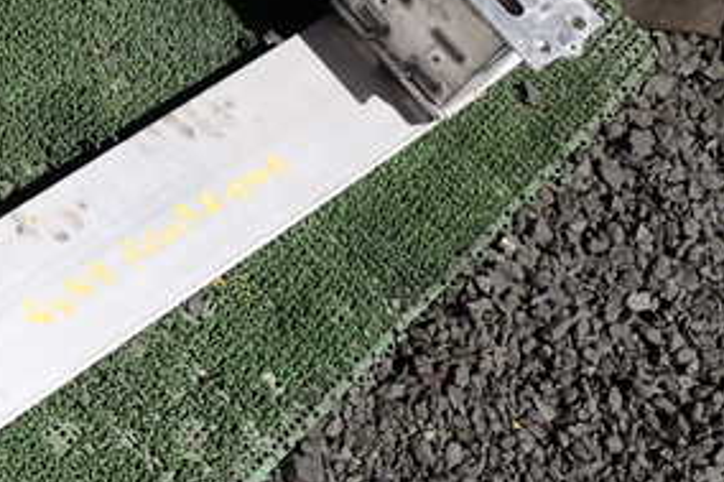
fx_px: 1327
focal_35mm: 66
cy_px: 349
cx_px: -28
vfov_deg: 20.5
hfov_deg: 28.3
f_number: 9
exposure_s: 1/125
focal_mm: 5.4
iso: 100
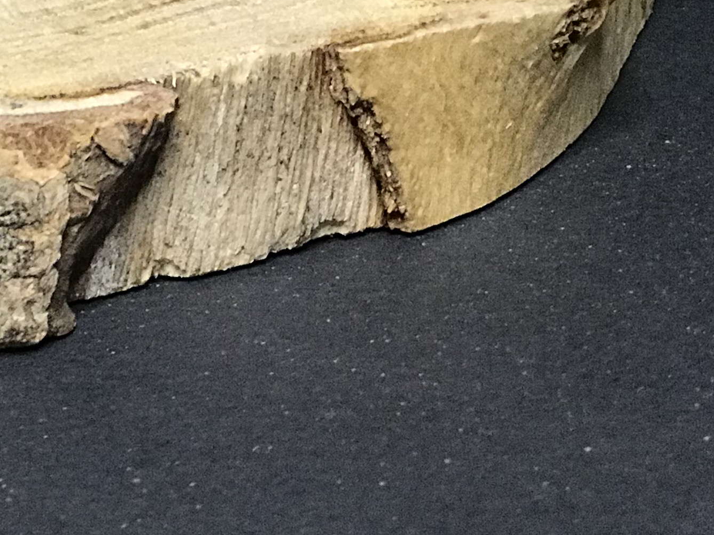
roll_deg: +2.7
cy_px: -106
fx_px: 3548
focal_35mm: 172
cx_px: -317
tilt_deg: -22.4
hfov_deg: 11.1
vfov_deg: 8.5
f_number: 2.8
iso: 160
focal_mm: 6.6
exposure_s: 1/50
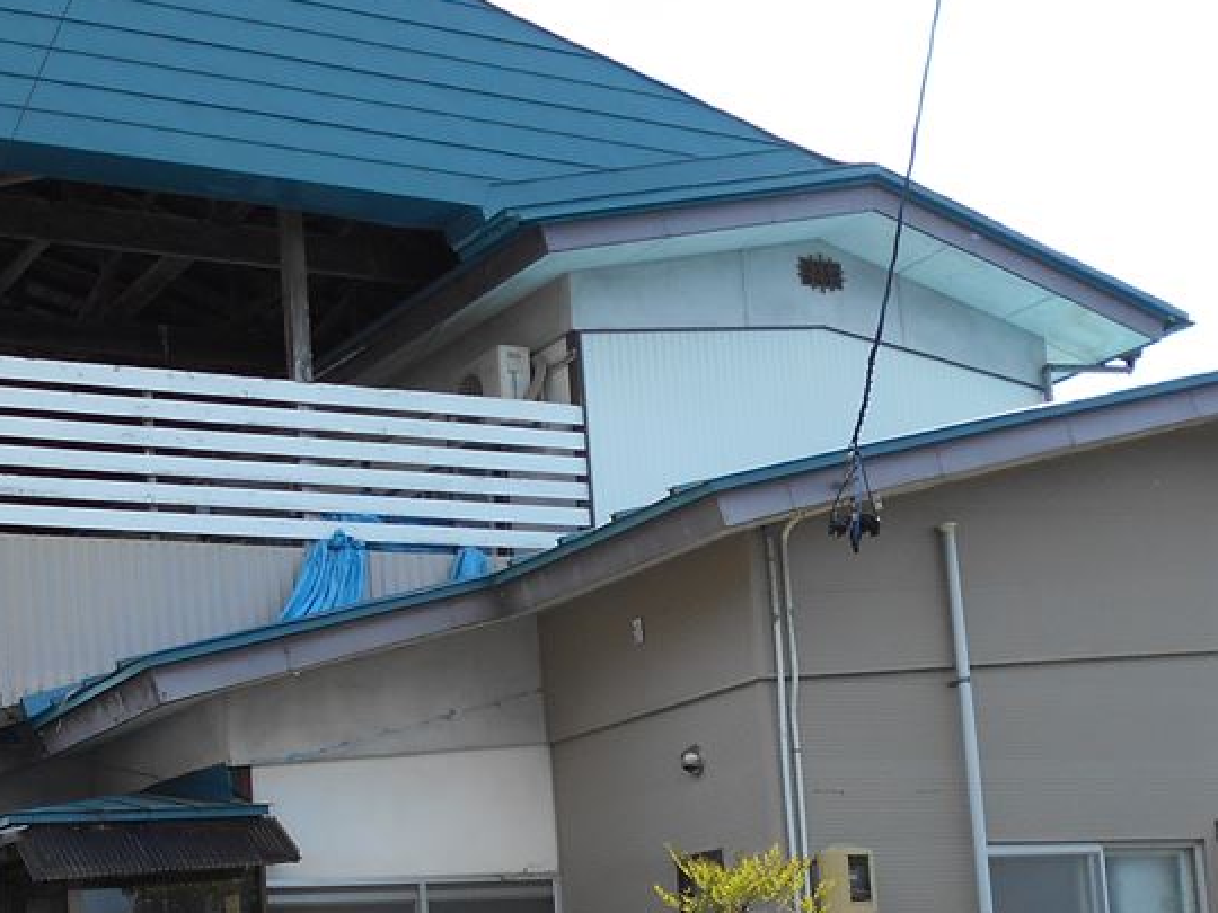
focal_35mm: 62
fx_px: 2182
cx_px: 618
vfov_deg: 23.2
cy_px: 785
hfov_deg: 31.2
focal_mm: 4.6
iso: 80
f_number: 3.2
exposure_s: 1/640
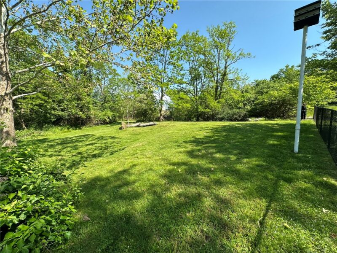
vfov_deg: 85.7
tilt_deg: -1.1
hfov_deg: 102.1
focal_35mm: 14
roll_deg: -1.4
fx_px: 136
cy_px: 126
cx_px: 168
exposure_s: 1/812
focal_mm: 2.22
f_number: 2.2
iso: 50
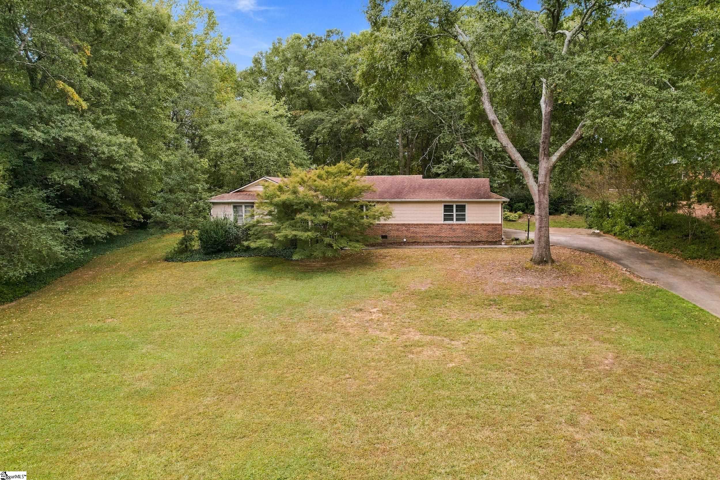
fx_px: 440
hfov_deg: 78.6
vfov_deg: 57.2
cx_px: 360
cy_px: 240
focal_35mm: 22
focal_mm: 8.4
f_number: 2.8
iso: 100
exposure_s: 1/80
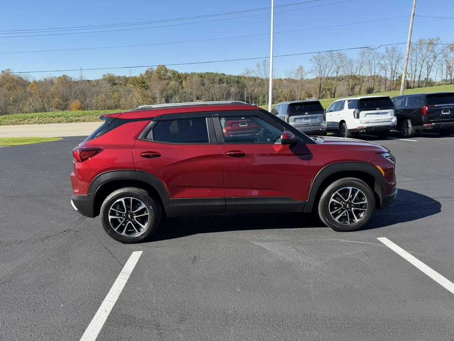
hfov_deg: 71.6
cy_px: 170
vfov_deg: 56.8
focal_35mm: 24
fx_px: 315
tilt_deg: -13.4
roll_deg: +1.9
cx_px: 227
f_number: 1.78
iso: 80
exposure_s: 1/2169
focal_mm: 6.76
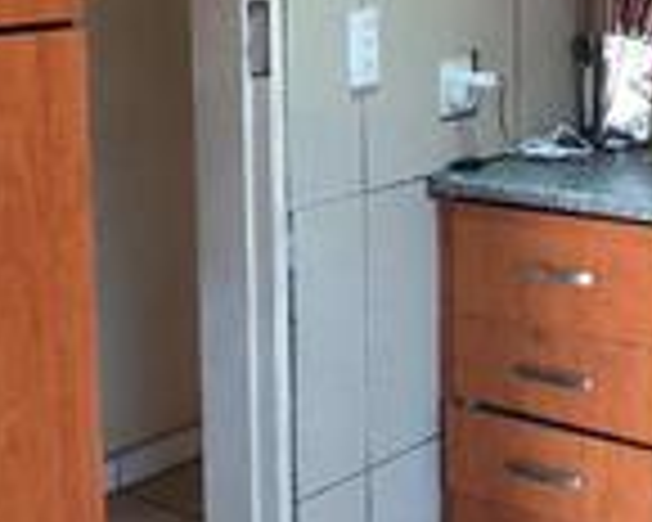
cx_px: 324
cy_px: 122
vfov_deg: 21.6
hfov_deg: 27.1
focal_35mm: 70
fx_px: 1351
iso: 320
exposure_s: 1/50.3
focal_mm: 2.2
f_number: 1.9
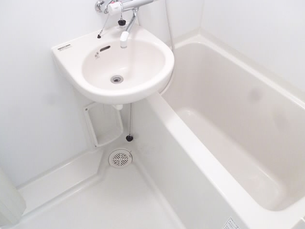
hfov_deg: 58.3
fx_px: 273
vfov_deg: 45.4
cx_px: 150
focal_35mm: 31
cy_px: 122
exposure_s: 1/25
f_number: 3.1
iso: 800
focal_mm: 5
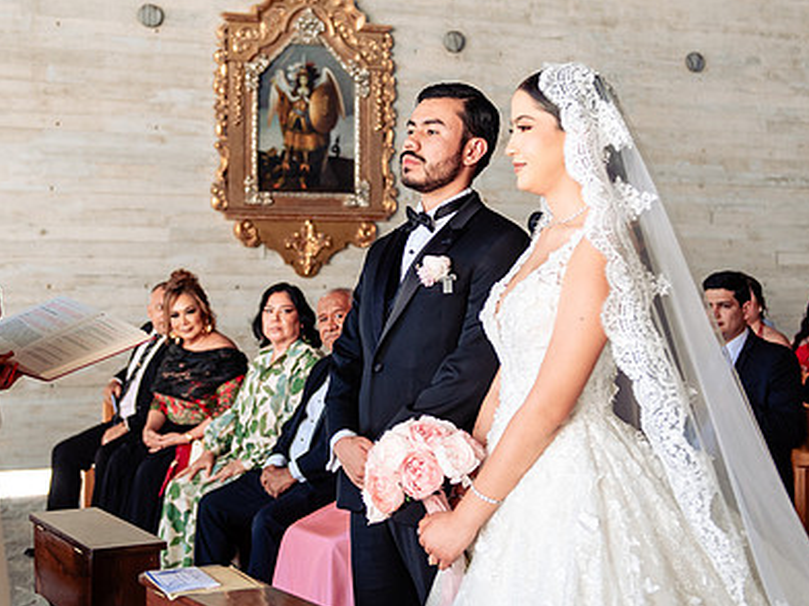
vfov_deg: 23.2
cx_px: 347
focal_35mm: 63
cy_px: 234
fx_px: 1472
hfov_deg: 30.7
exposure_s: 1/320
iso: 500
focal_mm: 42
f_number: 3.2
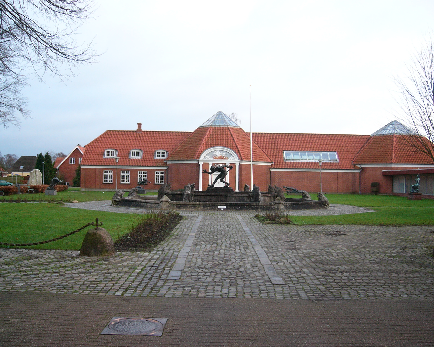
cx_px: 225
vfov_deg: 40.1
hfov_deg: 49.1
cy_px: 173
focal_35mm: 37
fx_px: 475
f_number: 2.8
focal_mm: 5.8
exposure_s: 1/80
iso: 100
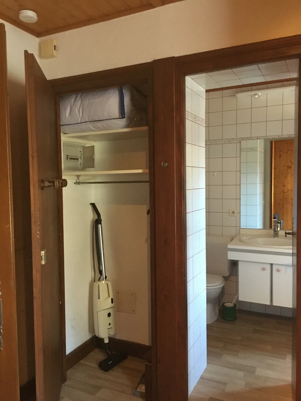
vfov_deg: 61.7
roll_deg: +1.5
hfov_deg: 48.2
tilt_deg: -3.3
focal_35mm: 29
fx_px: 336
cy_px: 200
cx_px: 150
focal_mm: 4.15
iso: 320
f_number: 2.2
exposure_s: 1/17
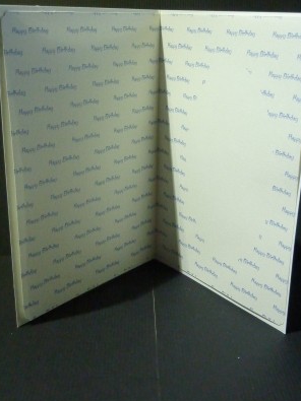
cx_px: 158
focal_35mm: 45
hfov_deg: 32.2
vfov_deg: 42.1
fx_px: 522
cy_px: 195
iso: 800
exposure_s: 1/40
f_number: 3.6
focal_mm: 6.1
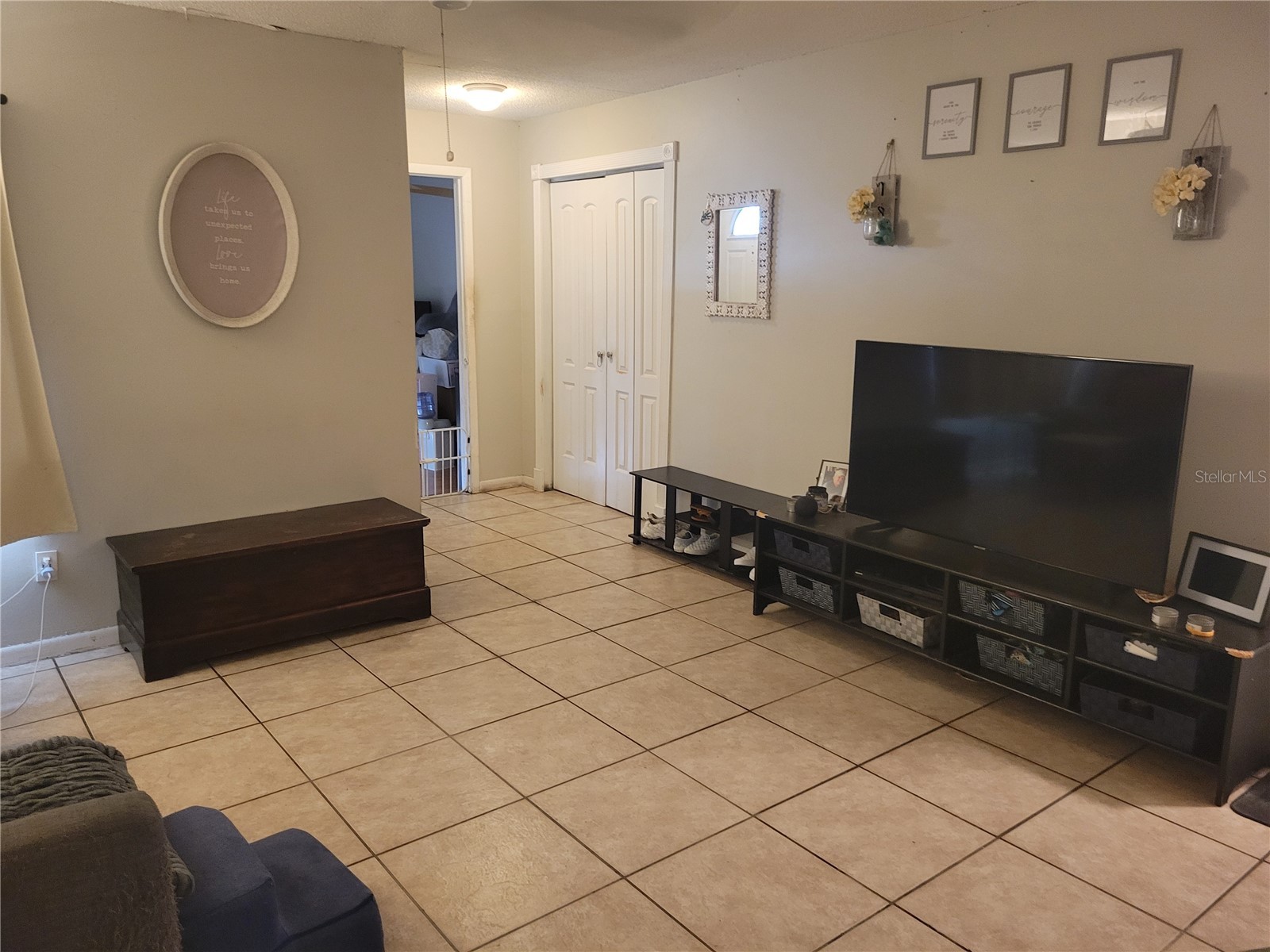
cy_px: 476
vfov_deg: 53.1
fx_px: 954
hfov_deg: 67.3
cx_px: 635
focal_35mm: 26
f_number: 1.8
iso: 640
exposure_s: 1/30
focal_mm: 5.4
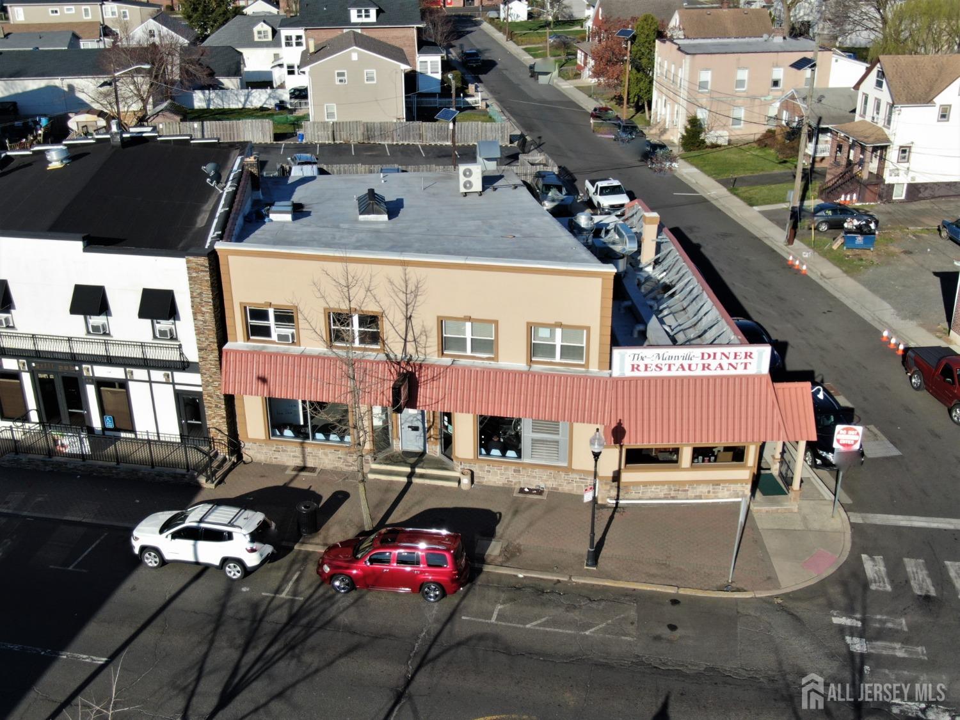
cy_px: 360
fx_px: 1082
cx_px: 480
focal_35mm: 39
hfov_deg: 47.9
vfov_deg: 36.8
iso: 100
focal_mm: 6.63
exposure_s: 1/800
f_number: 3.4
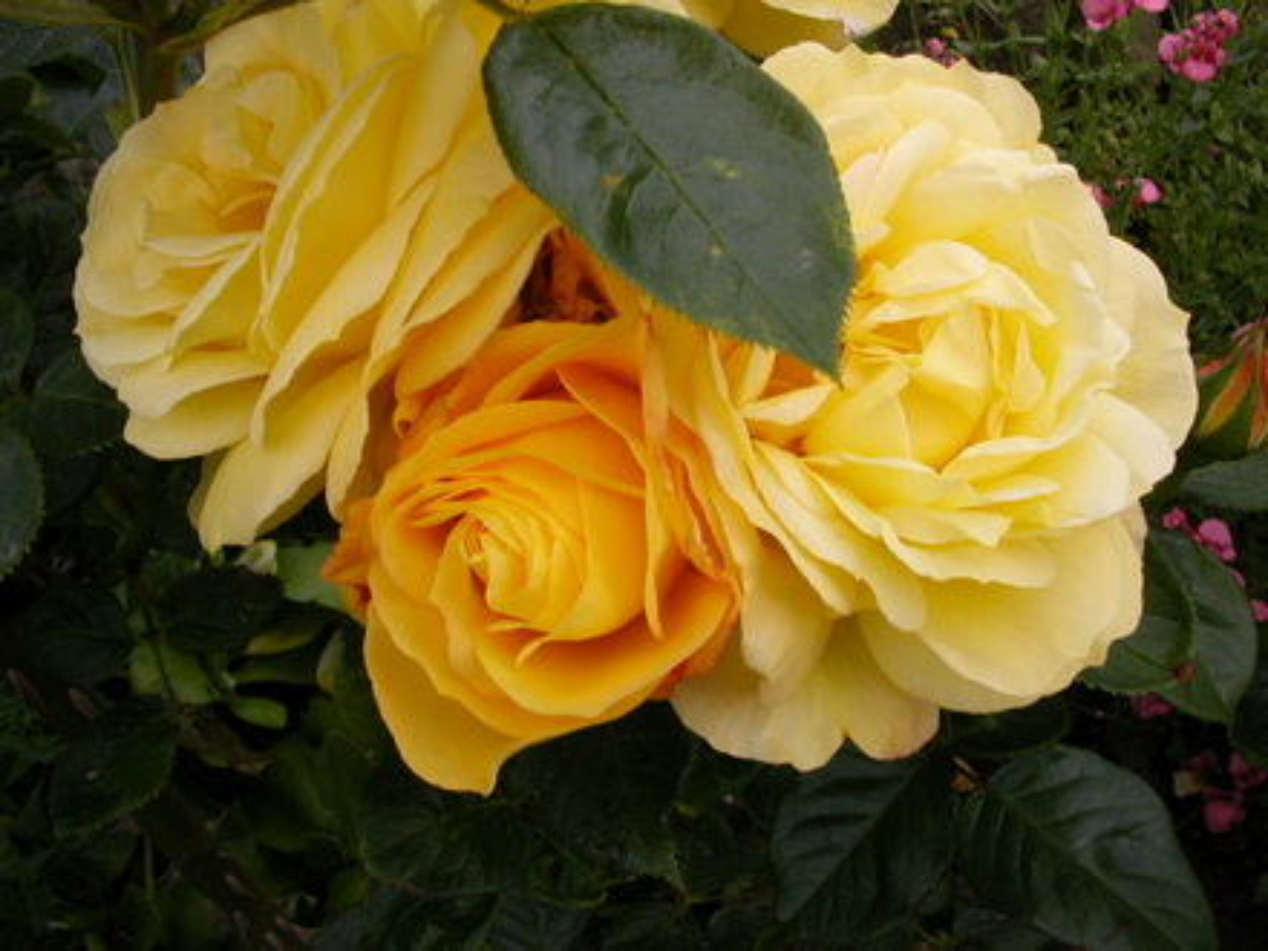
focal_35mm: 37
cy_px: 476
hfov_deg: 50.1
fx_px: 1355
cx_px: 634
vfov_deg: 38.7
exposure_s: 1/166
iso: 100
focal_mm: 5.6
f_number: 4.5
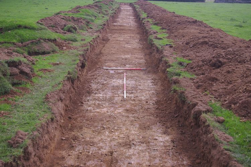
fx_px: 293
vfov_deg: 31.9
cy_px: 84
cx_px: 126
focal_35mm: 42
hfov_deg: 46.4
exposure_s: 1/125
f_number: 5.6
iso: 200
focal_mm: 28
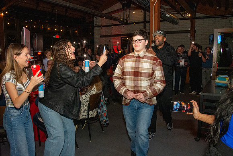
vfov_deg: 48.0
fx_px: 175
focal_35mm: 27
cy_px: 78
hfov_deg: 67.4
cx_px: 116
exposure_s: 1/160
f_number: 9
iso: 4000
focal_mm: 18
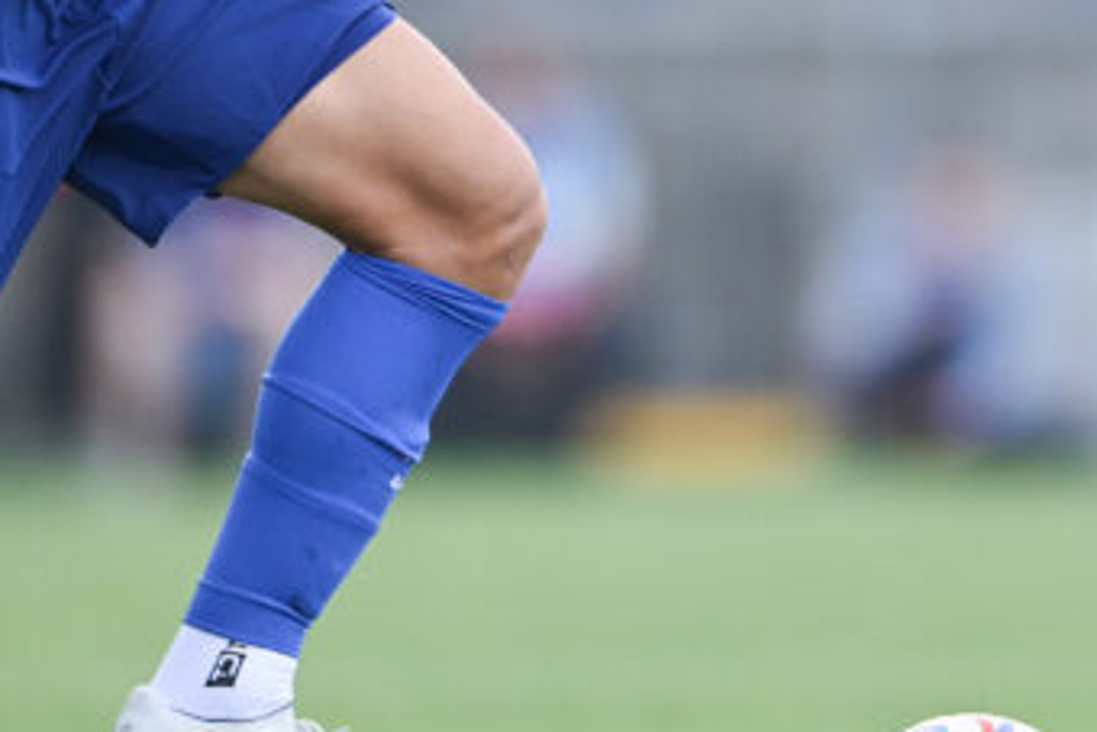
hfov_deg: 1.7
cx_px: 587
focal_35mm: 1205
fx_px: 36733
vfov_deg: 1.1
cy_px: -44
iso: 500
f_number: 2.8
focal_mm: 400
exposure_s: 1/1600
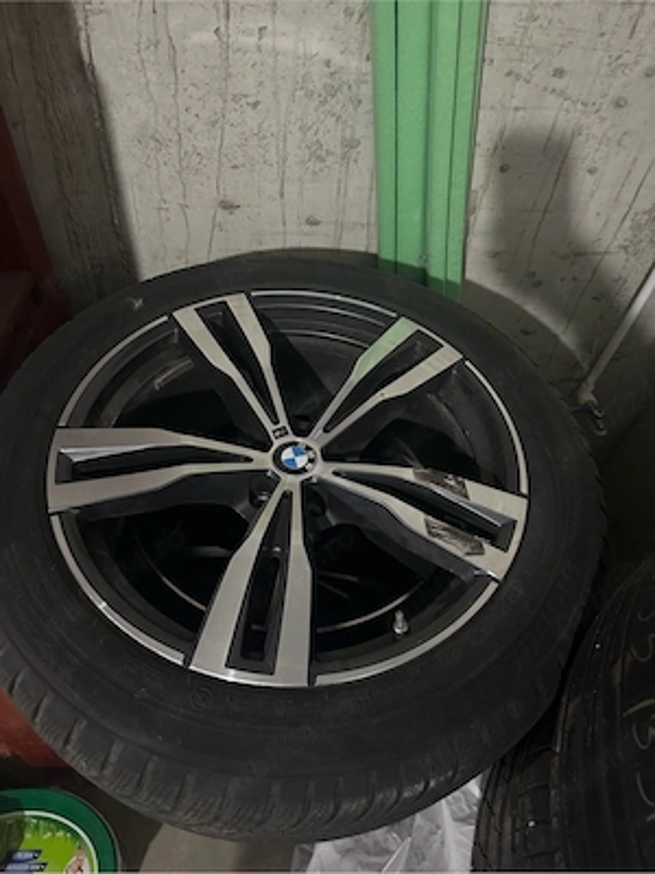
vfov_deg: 71.6
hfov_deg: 56.8
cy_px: 437
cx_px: 328
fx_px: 606
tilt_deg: -49.4
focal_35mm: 24
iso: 1600
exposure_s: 1/30
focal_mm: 6.86
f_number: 1.78
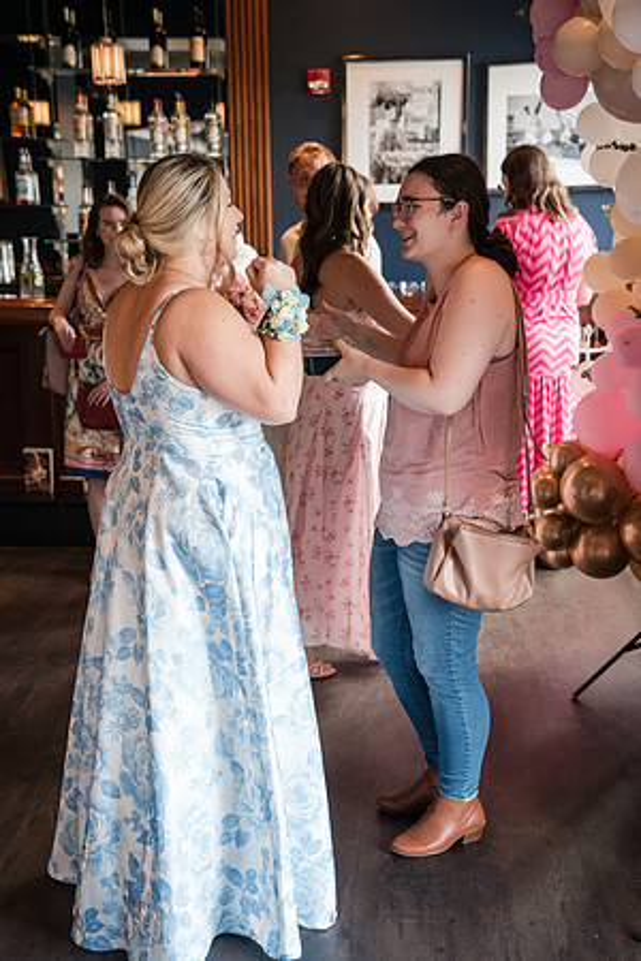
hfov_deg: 27.0
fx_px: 1335
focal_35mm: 50
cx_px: 320
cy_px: 480
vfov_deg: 39.6
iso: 3200
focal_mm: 50
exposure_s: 1/250
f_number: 4
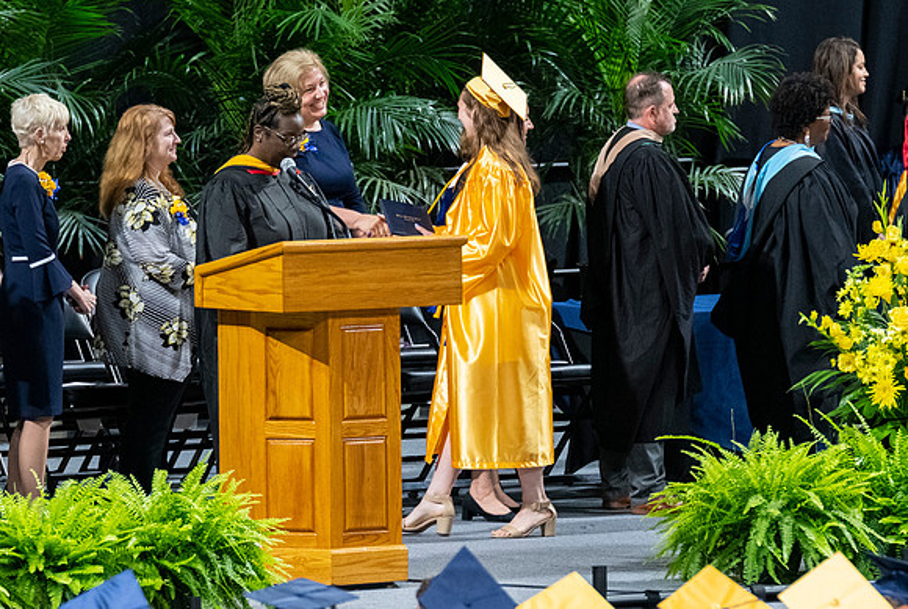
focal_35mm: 404
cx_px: 495
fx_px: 10207
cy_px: 311
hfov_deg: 5.1
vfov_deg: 3.4
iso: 2000
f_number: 4
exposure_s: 1/200
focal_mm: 200
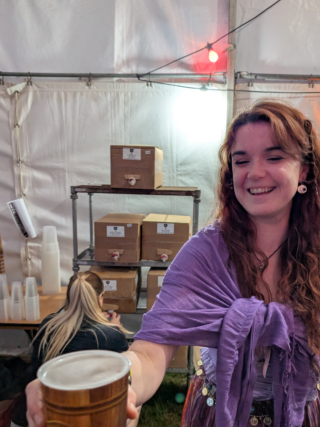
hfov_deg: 45.3
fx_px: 382
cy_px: 247
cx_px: 185
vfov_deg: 58.1
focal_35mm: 31
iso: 363
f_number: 1.68
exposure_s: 1/100
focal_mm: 6.9
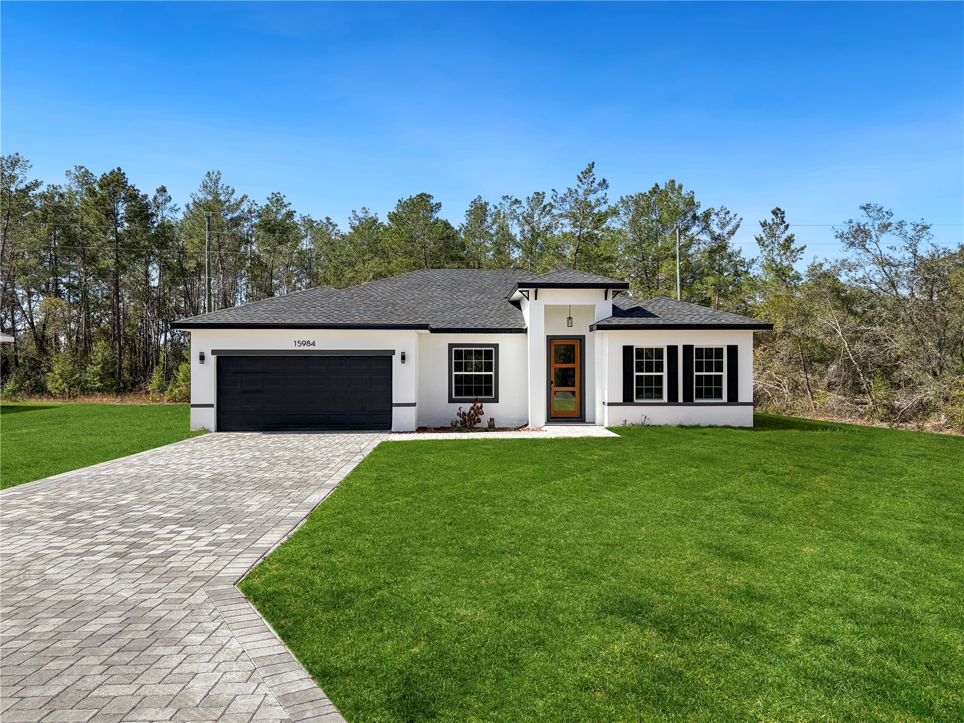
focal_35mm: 26
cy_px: 362
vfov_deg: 53.1
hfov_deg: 67.3
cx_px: 482
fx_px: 724
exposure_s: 1/5300
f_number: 1.6
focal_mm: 5.96
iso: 64
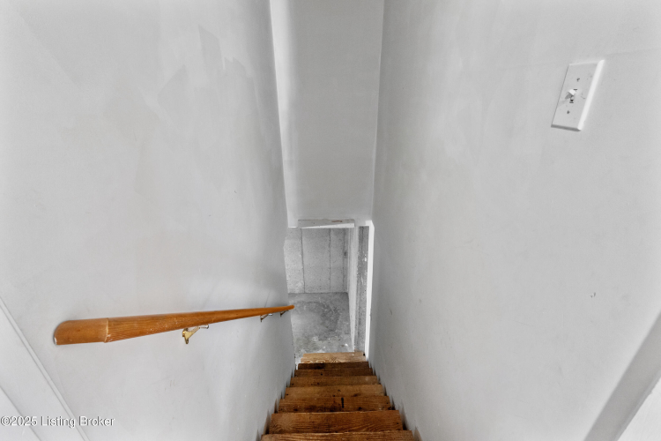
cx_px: 330
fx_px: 303
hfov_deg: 95.0
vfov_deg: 72.1
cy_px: 220
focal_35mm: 16
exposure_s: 1
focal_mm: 11
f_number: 9
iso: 400
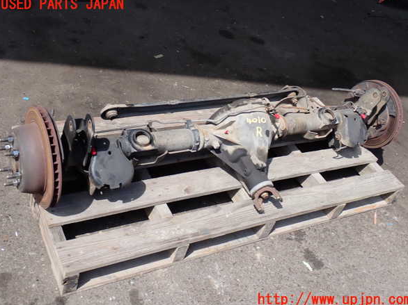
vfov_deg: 34.3
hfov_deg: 44.8
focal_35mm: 42
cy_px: 152
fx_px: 495
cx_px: 206
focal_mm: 7.31
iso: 100
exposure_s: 1/500
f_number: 4
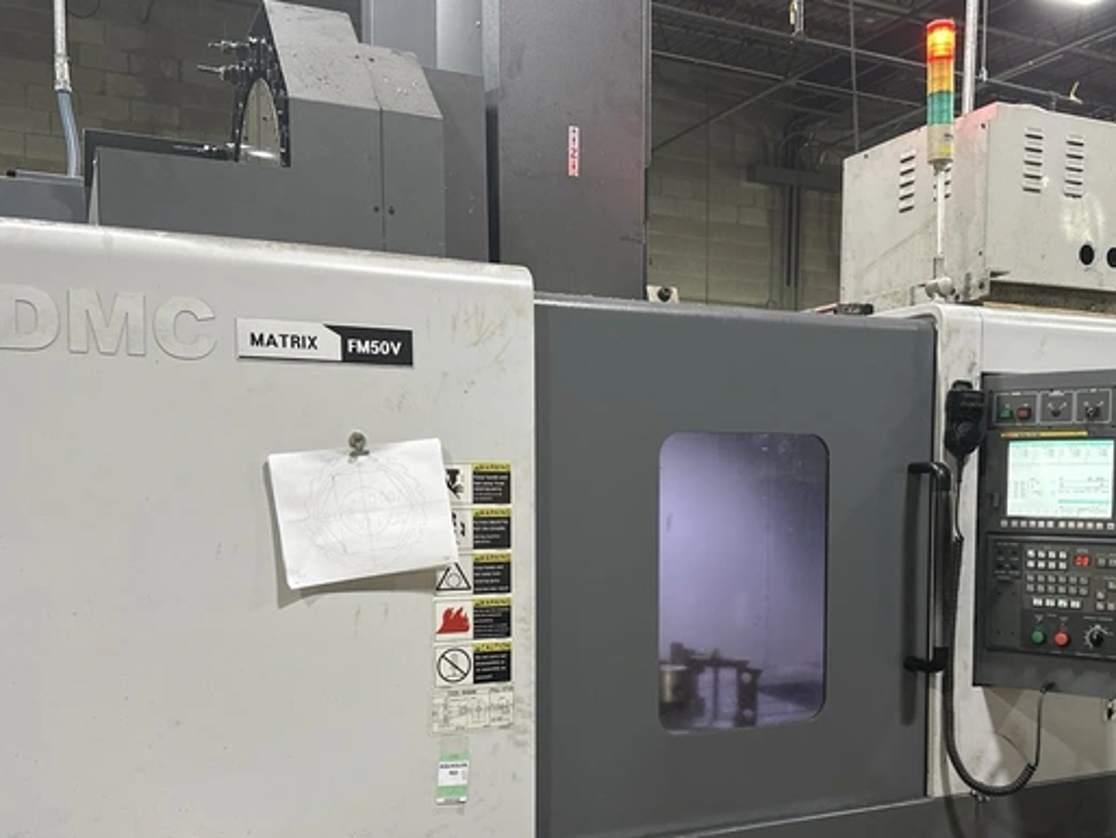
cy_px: 555
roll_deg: +0.1
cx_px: 638
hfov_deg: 52.4
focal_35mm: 35
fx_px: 1129
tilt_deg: -3.8
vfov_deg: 40.3
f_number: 1.78
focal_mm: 6.86
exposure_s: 1/60
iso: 320
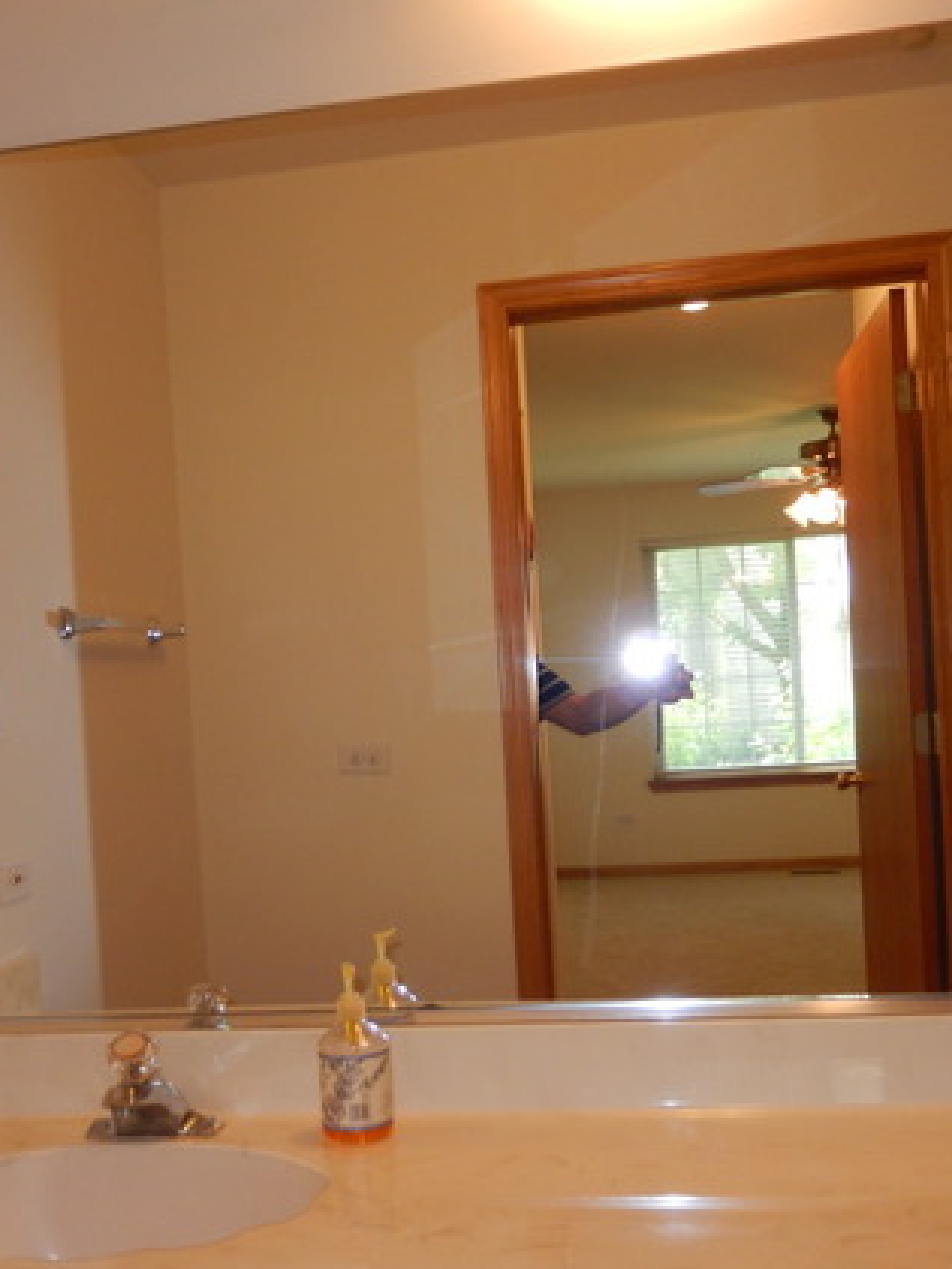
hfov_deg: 37.7
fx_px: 1393
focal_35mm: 38
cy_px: 717
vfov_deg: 48.8
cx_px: 407
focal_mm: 4.5
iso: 200
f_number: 3.4
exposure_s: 1/30
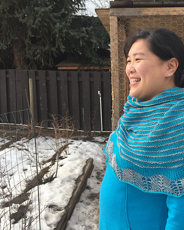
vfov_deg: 46.8
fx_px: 265
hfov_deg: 37.9
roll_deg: -0.2
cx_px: 120
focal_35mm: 39
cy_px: 113
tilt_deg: -8.3
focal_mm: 4.15
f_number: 2.2
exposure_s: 1/659
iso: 32
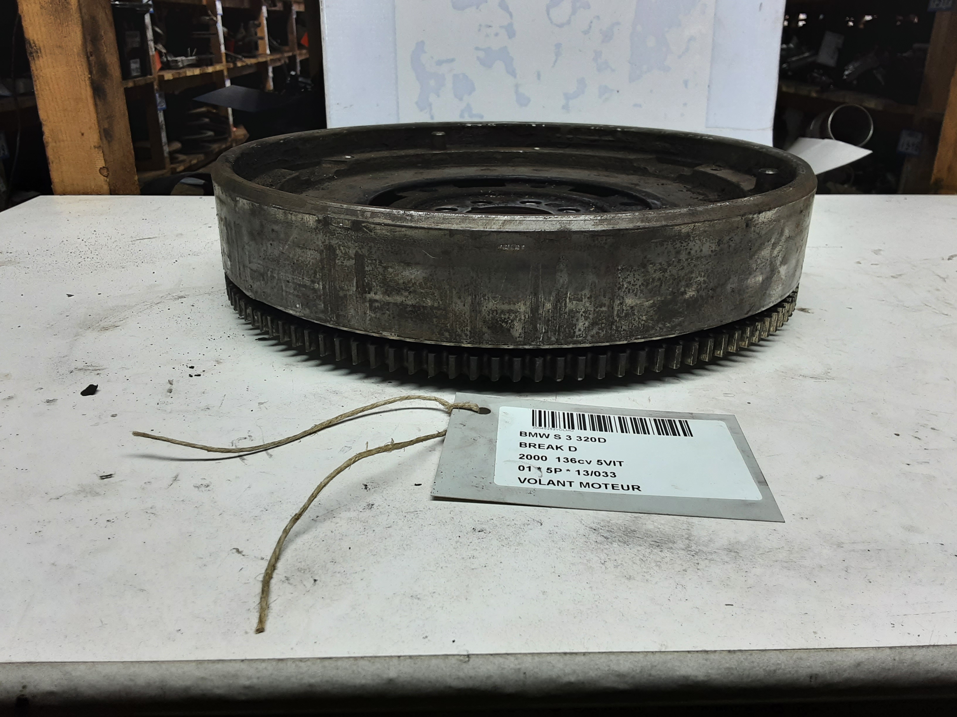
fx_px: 746
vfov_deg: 51.4
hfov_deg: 65.3
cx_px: 478
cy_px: 358
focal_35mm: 27
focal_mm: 2.91
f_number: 1.9
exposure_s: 1/50
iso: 40
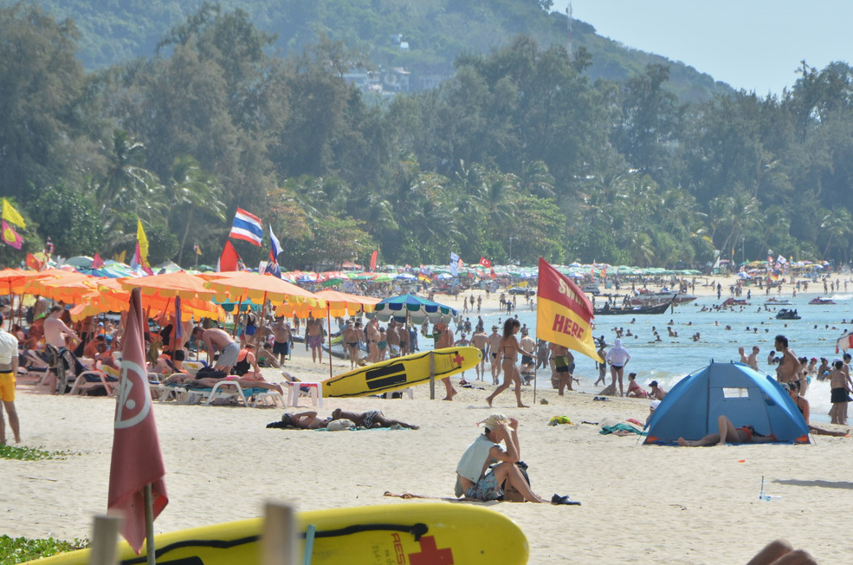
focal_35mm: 368
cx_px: 465
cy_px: 305
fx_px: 8700
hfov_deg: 5.6
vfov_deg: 3.7
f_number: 14
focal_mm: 200
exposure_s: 1/200
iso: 160
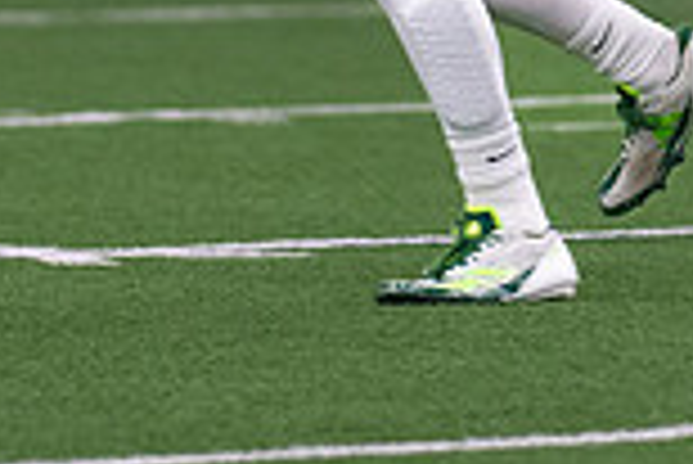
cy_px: -1213
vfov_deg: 1.1
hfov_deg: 1.7
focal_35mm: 1231
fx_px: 23719
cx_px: 671
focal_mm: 135
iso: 1000
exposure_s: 1/1250
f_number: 1.8
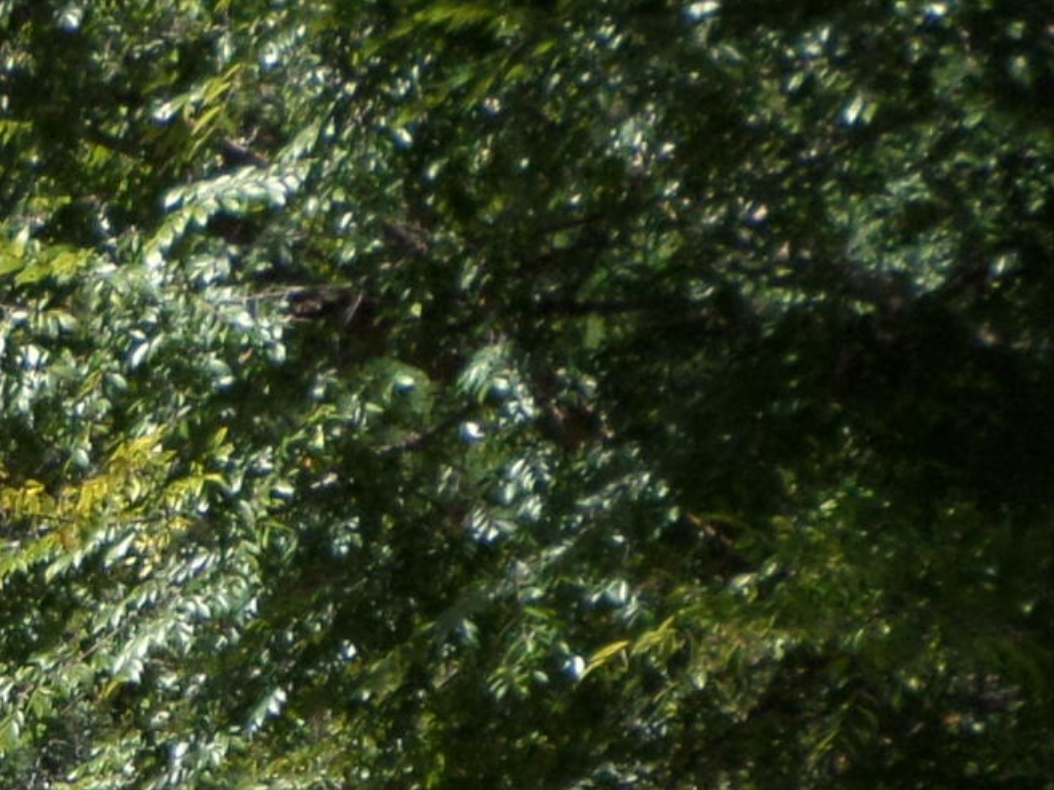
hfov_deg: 15.5
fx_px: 3470
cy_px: 1710
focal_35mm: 114
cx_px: -663
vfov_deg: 11.4
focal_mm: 4.5
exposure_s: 1/1000
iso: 80
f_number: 2.5
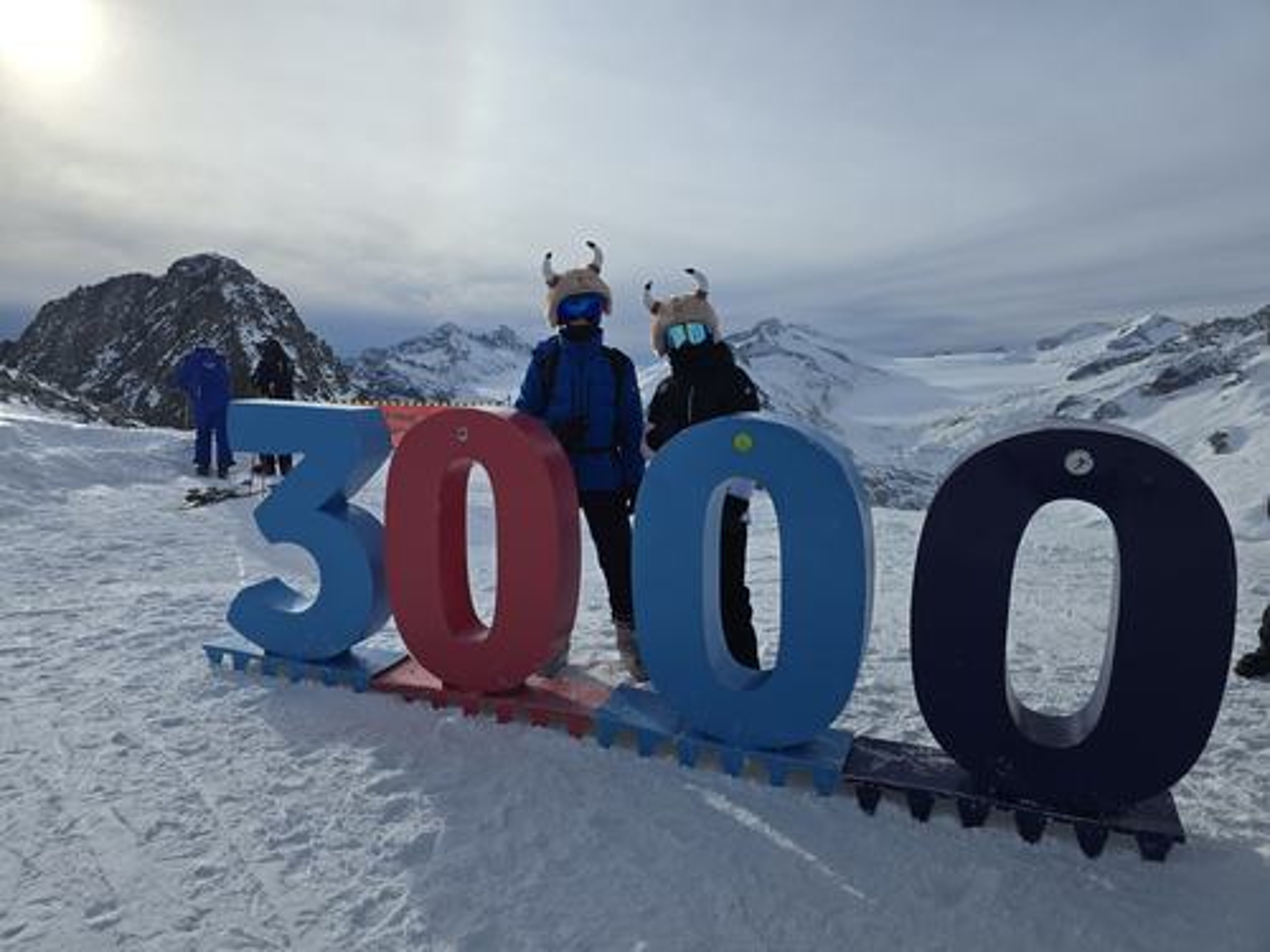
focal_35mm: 23
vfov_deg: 58.9
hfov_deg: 73.9
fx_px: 844
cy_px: 476
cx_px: 635
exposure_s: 1/1695
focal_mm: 6.3
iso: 12
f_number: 1.7
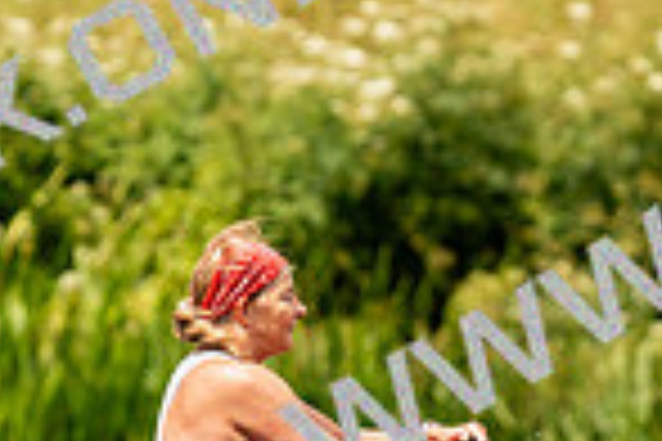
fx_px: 35377
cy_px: 493
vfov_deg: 0.7
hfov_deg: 1.1
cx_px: 838
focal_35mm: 1924
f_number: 6.3
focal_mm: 489
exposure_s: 1/2000
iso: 320
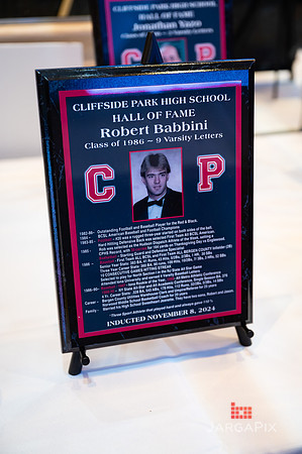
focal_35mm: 48
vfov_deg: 41.2
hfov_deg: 28.0
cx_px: 151
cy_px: 227
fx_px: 605
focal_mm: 48
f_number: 3.2
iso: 1600
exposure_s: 1/200
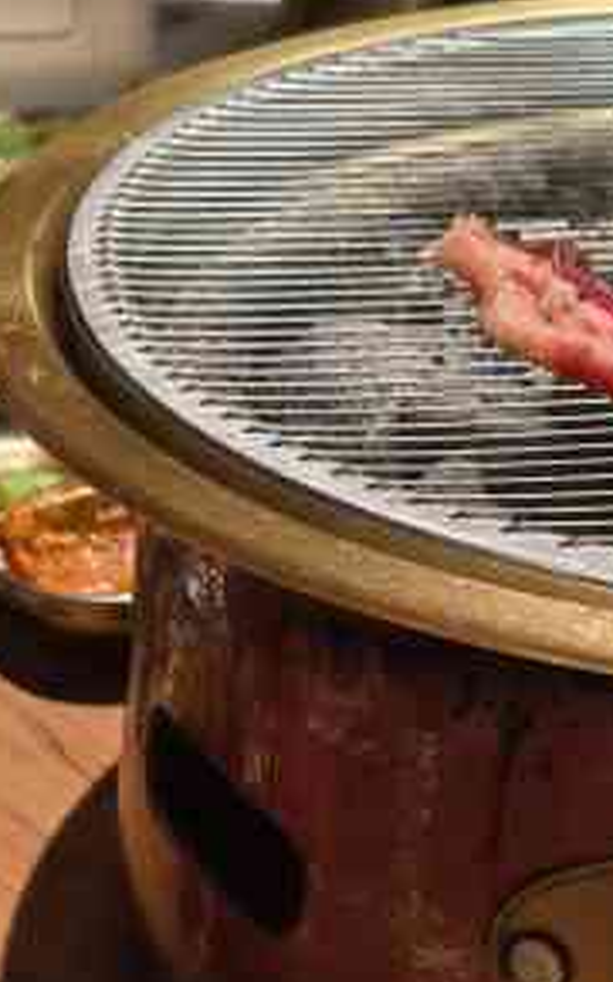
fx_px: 2462
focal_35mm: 92
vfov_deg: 21.4
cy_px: 1089
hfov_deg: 13.8
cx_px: 708
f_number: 1.8
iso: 100
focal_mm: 5.54
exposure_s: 1/100
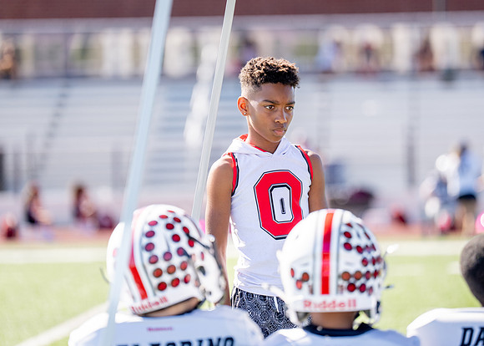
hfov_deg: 8.9
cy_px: 137
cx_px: 245
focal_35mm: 225
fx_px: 3095
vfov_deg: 6.4
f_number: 2.8
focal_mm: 171
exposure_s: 1/1600
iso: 250
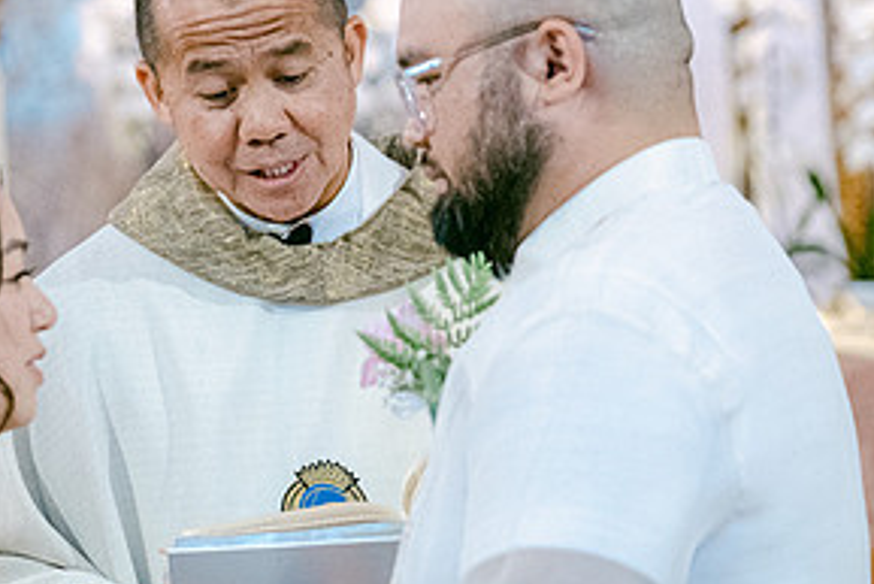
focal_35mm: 273
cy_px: 44
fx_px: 6631
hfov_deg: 7.5
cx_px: 218
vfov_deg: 5.0
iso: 2500
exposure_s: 1/140
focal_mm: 90.6
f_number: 2.8
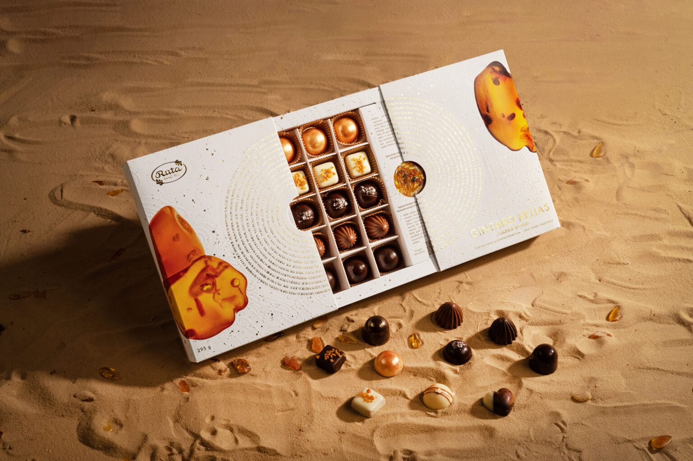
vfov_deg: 27.0
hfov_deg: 39.6
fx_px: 962
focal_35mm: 50
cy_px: 230
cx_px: 346
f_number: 14
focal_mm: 50
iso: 100
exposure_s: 1/160
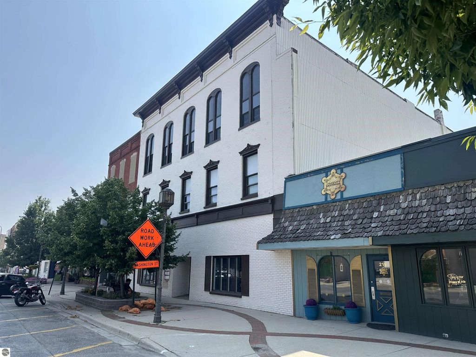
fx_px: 330
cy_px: 178
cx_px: 238
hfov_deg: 71.6
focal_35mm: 24
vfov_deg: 56.8
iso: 80
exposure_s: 1/4348
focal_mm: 6.86
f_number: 1.78
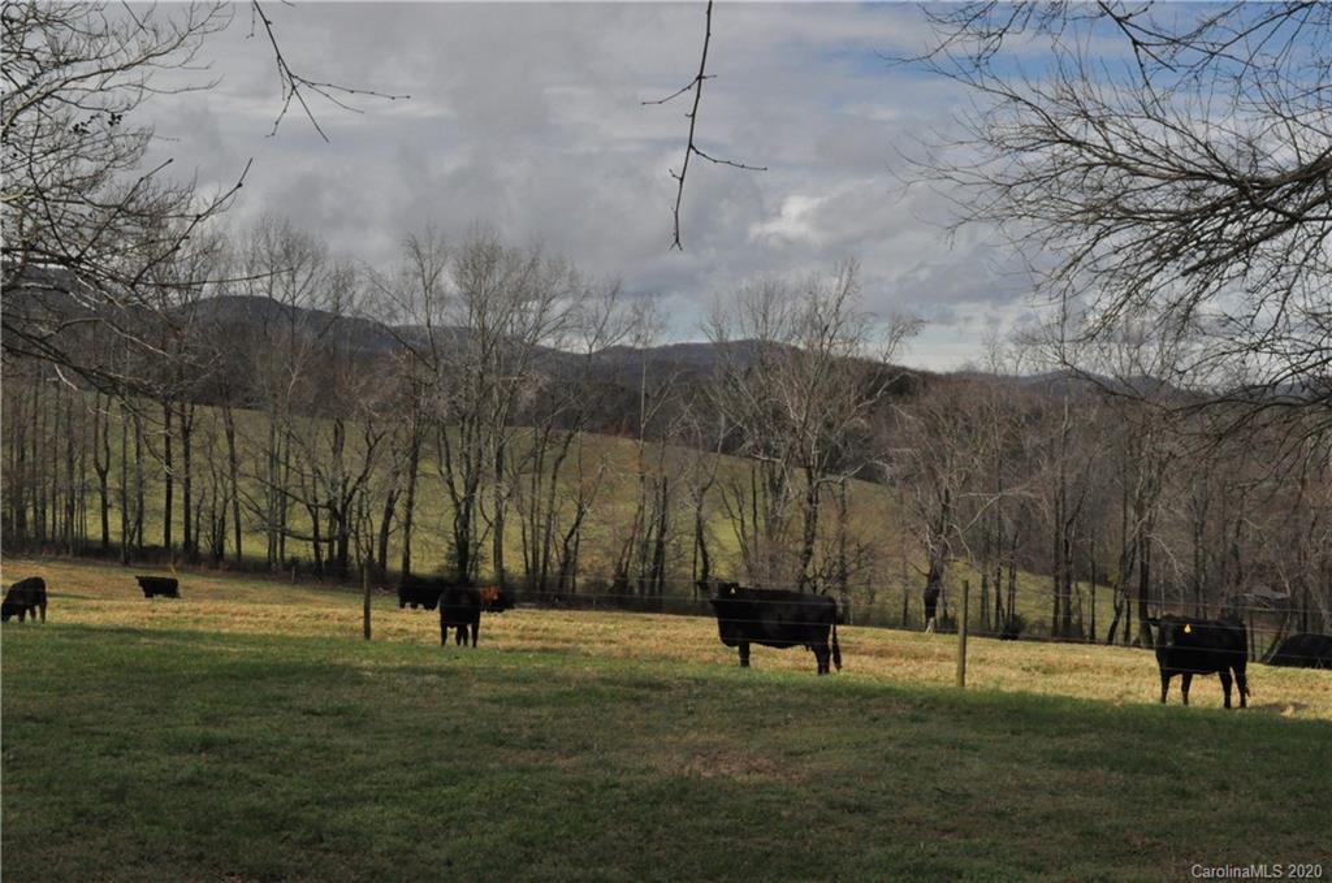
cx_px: 666
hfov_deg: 41.2
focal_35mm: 48
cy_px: 442
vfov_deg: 28.0
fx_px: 1773
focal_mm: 32
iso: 2500
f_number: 20
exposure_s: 1/400
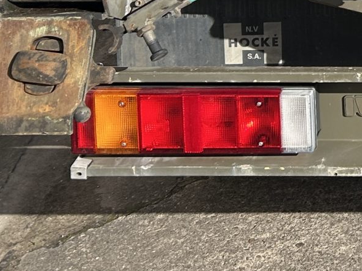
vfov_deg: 11.9
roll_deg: +0.1
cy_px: -251
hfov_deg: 15.0
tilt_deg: -9.0
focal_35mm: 113
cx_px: 658
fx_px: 1182
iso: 50
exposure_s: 1/2915
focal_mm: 5.7
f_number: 1.5
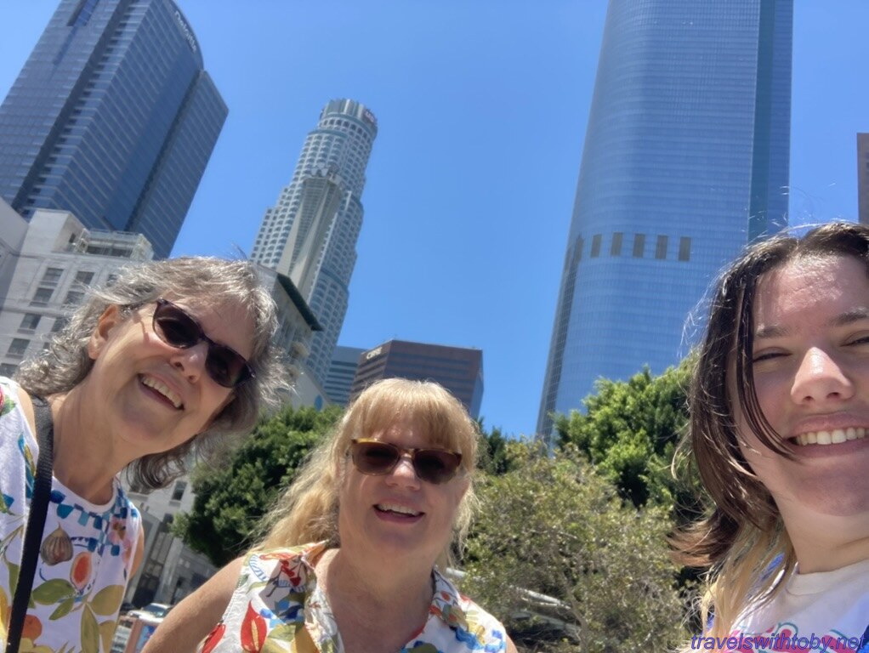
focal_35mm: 32
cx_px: 434
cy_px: 326
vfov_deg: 44.2
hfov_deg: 56.8
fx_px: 804
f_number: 2.2
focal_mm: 2.87
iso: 20
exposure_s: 1/412
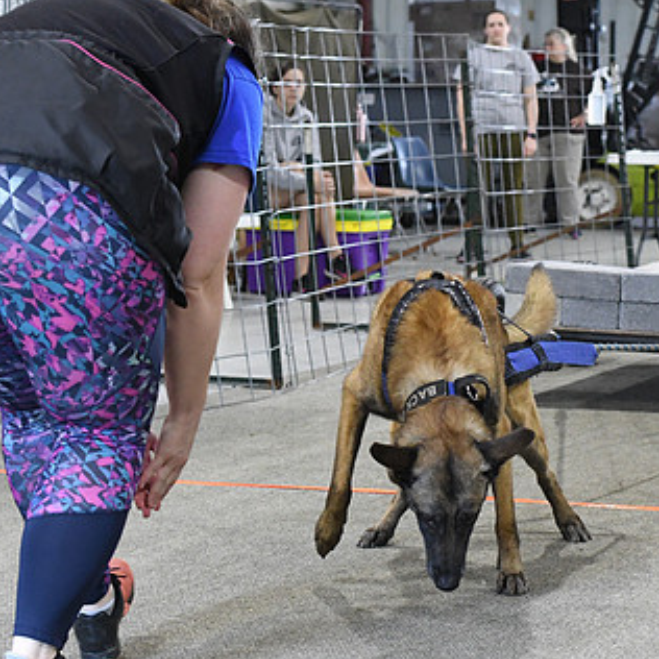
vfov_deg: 14.9
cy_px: 397
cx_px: 540
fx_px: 2520
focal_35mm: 117
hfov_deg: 14.8
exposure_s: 1/320
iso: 4000
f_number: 4.5
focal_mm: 50
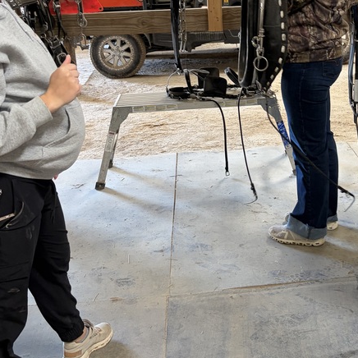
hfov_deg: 31.3
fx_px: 632
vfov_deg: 31.2
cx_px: 248
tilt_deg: -12.2
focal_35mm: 54
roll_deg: +1.9
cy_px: 100
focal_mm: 5.96
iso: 160
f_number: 1.6
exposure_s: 1/60
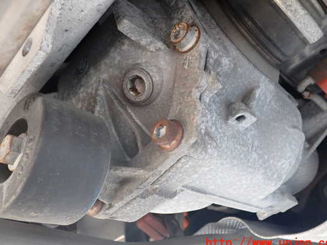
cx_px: 161
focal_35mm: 33
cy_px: 116
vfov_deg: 42.9
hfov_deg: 55.3
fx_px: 312
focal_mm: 5.4
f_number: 2.3
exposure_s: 1/30
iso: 320
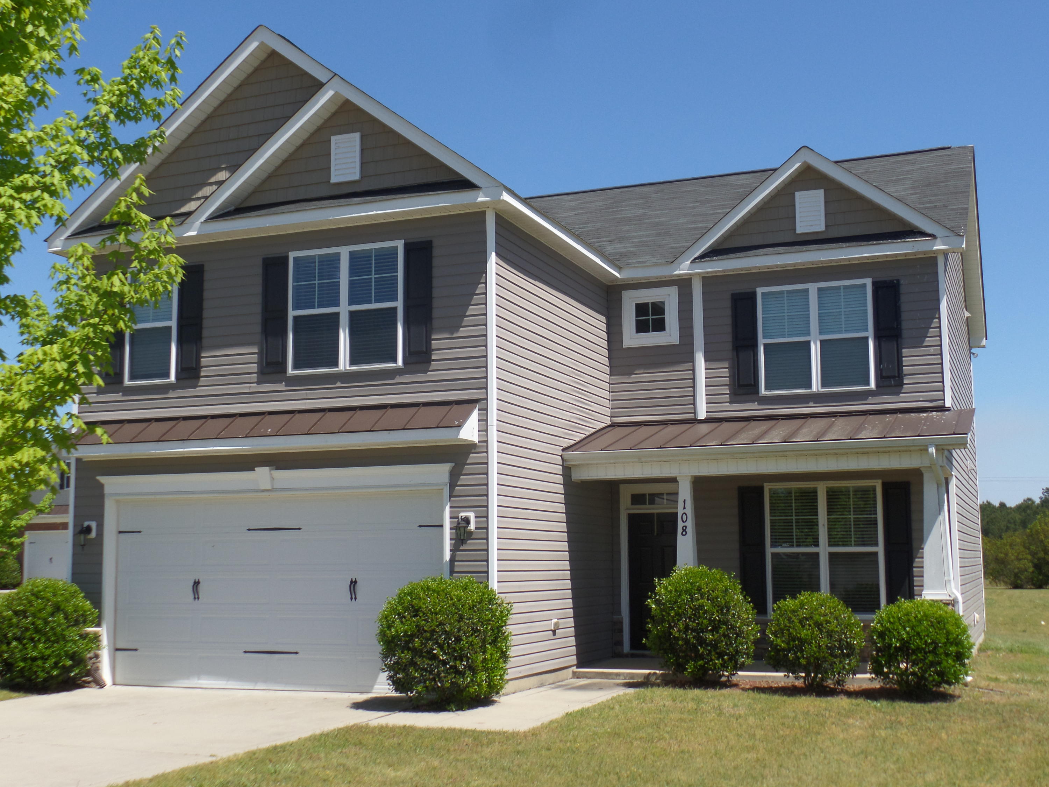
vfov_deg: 34.3
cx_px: 524
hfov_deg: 44.8
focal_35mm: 42
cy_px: 394
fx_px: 1273
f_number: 3.2
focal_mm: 7.5
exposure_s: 1/1500
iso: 100
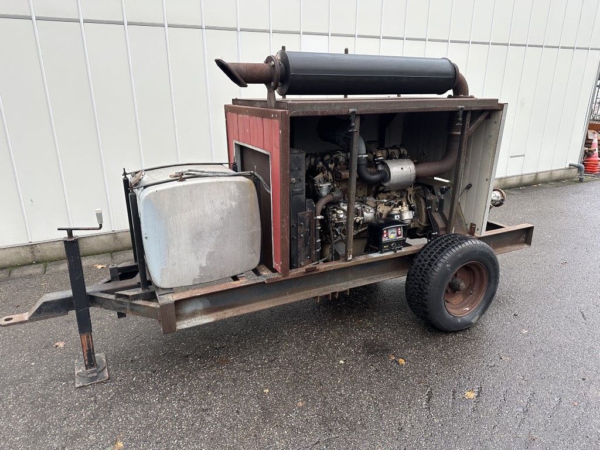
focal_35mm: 24
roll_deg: +0.1
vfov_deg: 56.8
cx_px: 300
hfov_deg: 71.6
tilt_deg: -16.9
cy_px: 225
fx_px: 416
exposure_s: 1/97
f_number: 1.78
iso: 250
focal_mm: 6.86
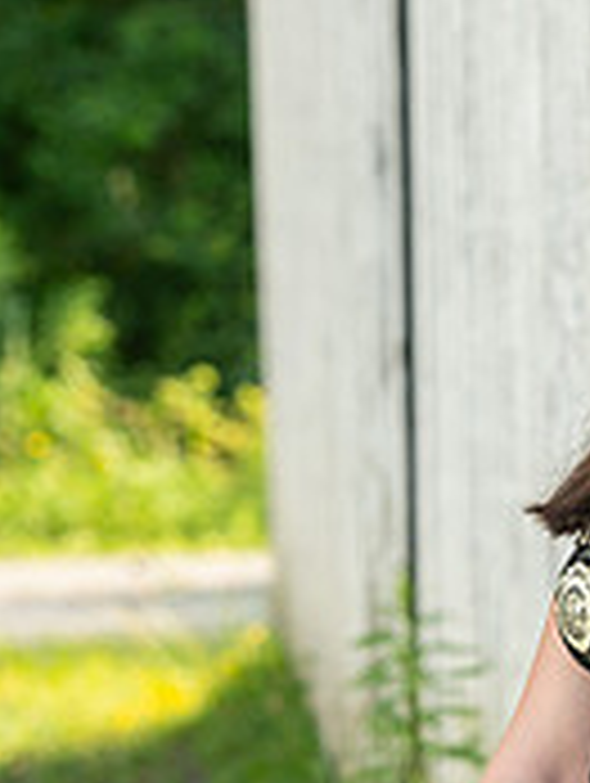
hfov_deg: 5.0
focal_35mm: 298
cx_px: 669
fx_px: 6756
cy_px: 648
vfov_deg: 6.6
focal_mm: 120
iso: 400
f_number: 5.6
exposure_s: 1/250
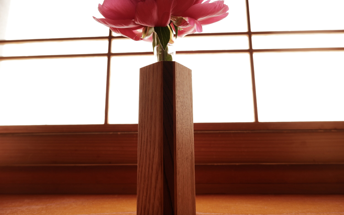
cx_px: 174
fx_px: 225
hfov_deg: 74.8
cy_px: 108
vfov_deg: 51.1
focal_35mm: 24
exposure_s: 1/200
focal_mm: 15
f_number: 4
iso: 250
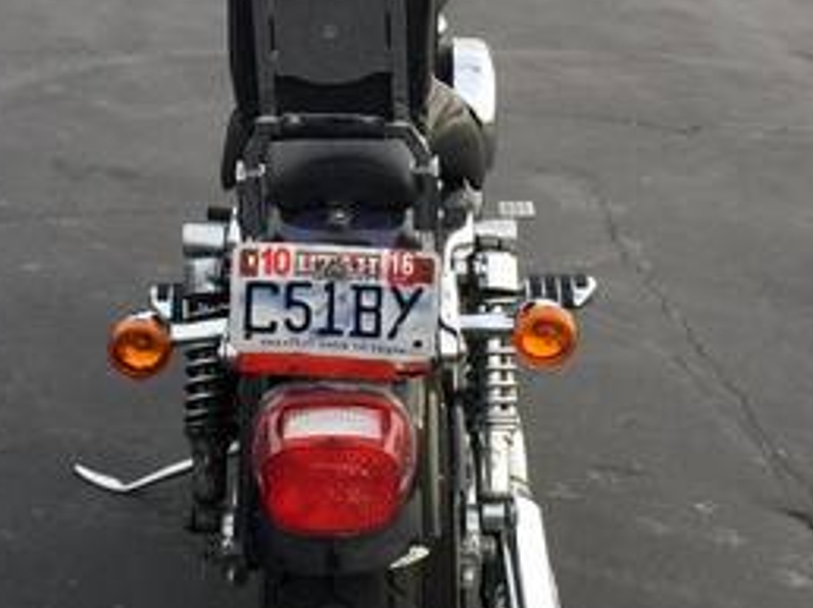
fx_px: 1689
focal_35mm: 72
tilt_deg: -10.6
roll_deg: -8.9
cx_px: 359
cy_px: 151
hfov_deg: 27.0
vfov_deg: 20.2
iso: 32
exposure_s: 1/40
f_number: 2.2
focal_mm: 4.15
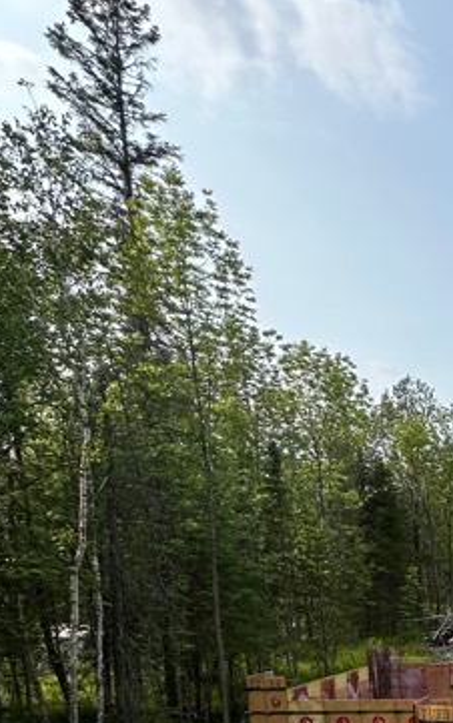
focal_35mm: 37
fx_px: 730
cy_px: 673
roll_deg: -1.5
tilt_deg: -8.2
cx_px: 664
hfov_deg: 26.2
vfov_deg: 46.6
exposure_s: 1/1595
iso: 50
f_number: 2.2
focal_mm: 2.22
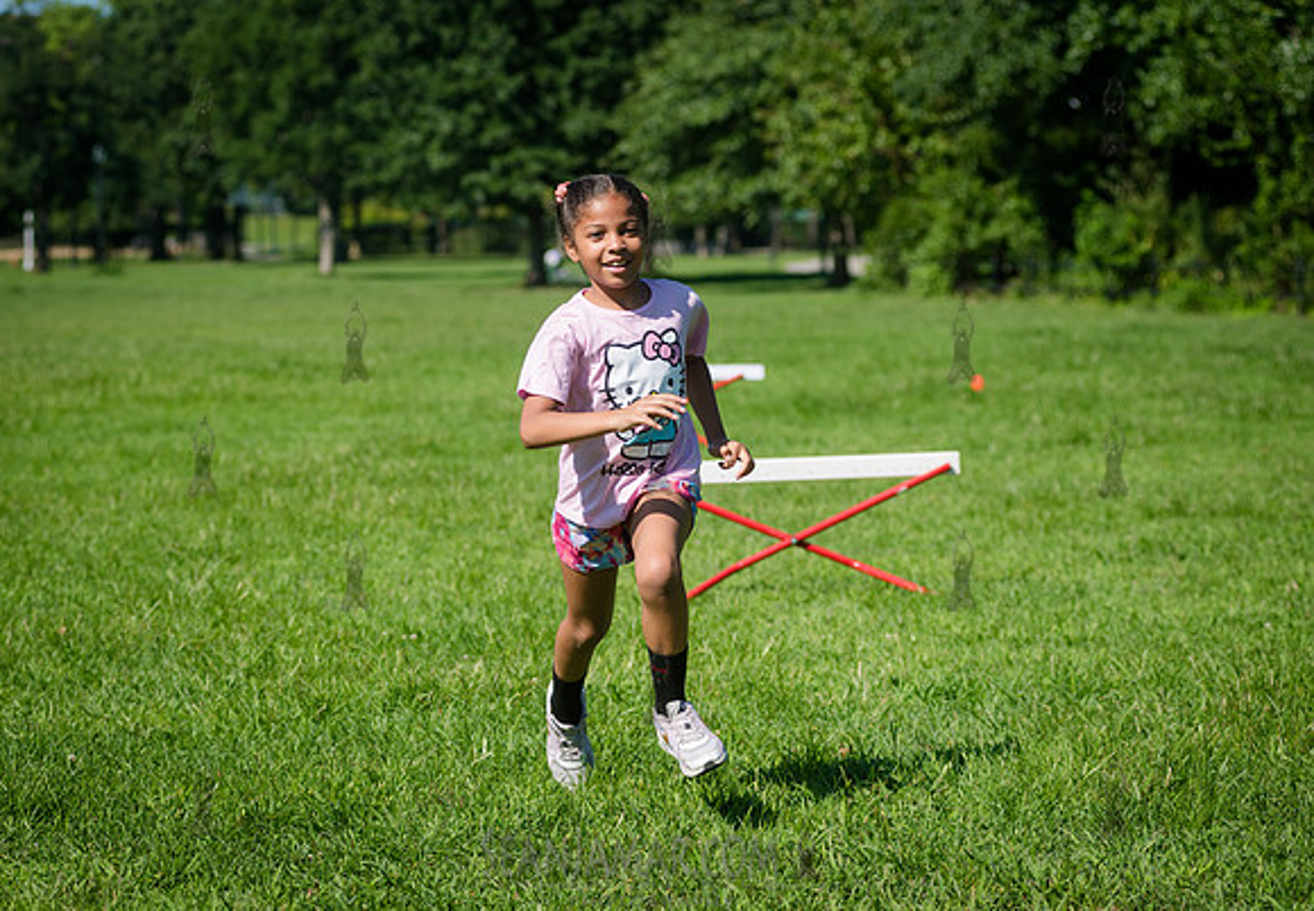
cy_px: 469
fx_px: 3829
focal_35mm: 104
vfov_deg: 13.6
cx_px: 589
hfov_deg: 19.5
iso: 200
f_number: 4
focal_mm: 92
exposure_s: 1/1600
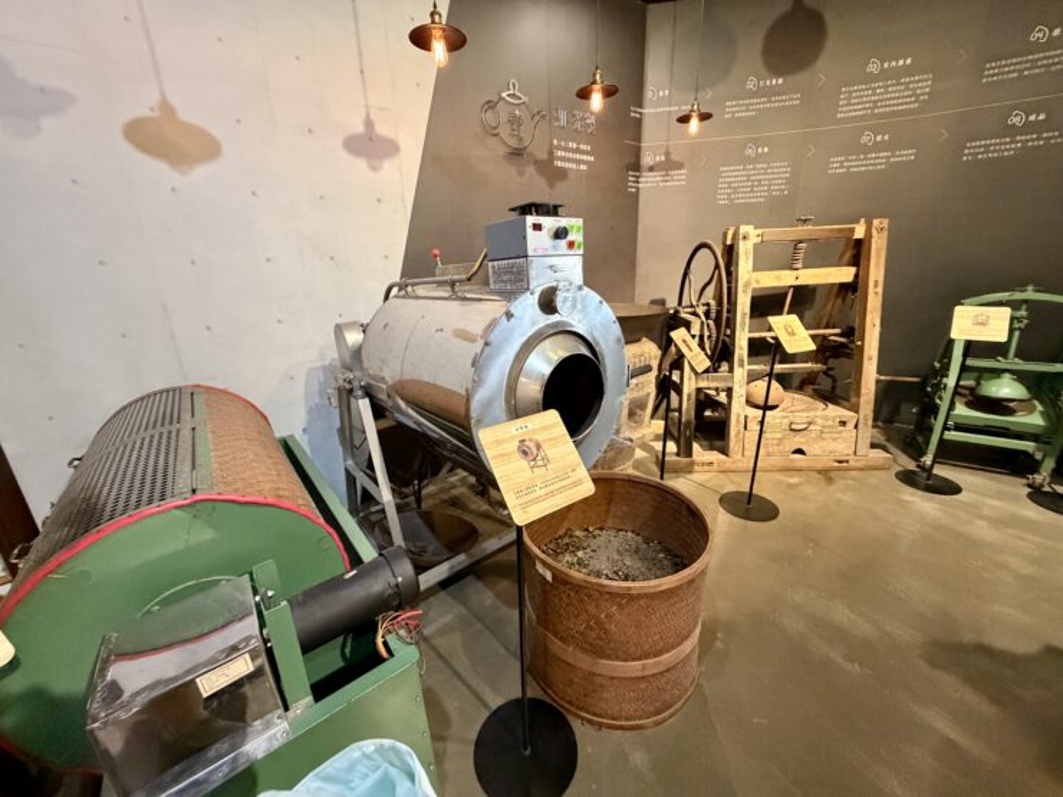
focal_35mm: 14
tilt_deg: -17.8
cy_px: 398
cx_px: 532
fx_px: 430
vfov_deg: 85.7
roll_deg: +2.2
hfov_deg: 102.1
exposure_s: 1/60
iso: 1000
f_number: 2.2
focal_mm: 2.22
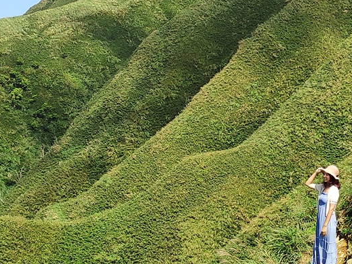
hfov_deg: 64.2
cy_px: 133
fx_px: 274
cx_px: 224
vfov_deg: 51.3
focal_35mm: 27
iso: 100
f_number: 1.9
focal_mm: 3.94
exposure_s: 1/1499
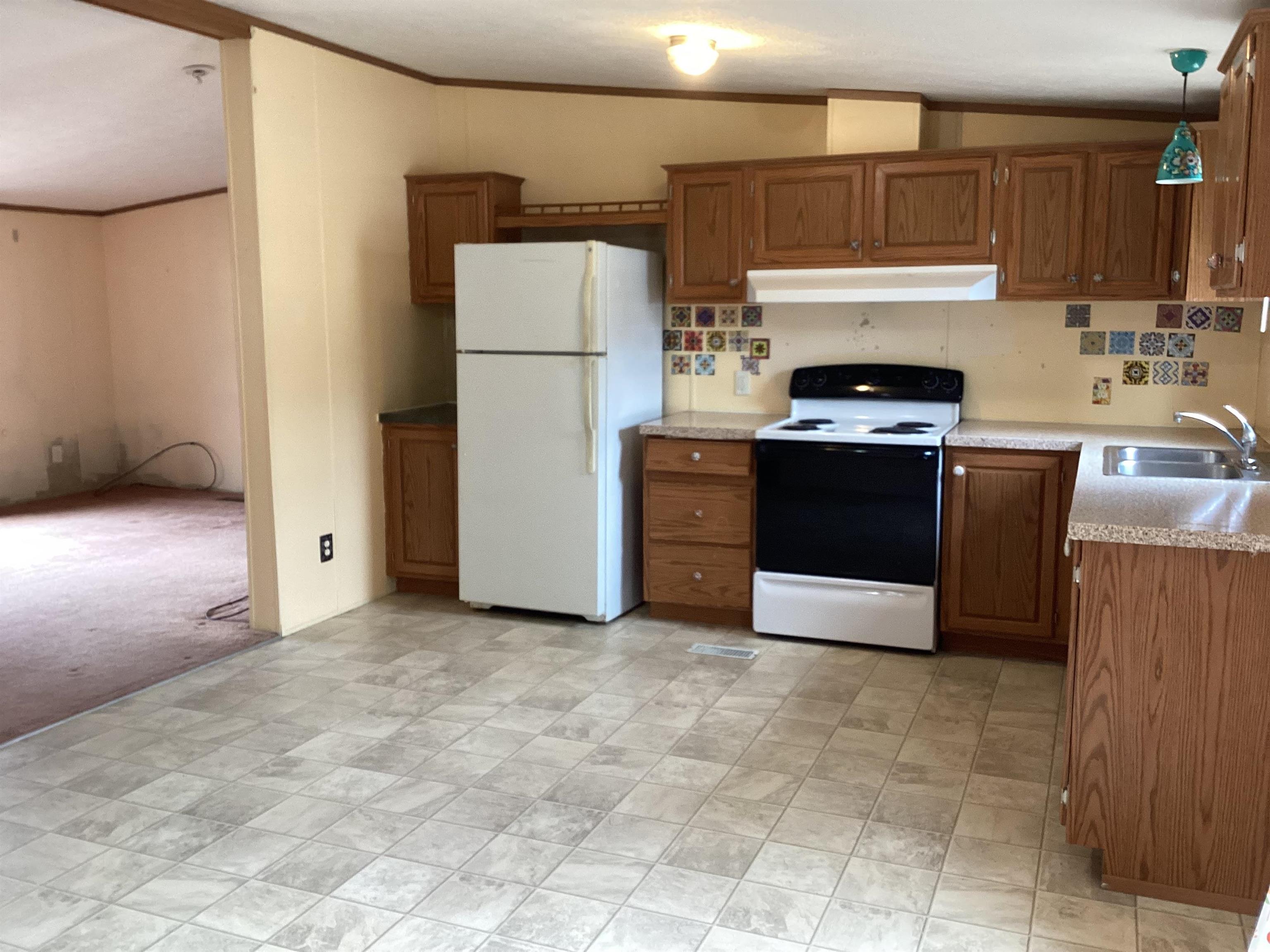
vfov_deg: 45.4
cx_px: 635
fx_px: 1137
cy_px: 476
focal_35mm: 31
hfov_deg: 58.4
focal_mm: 3.3
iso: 160
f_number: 2.4
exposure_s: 1/60
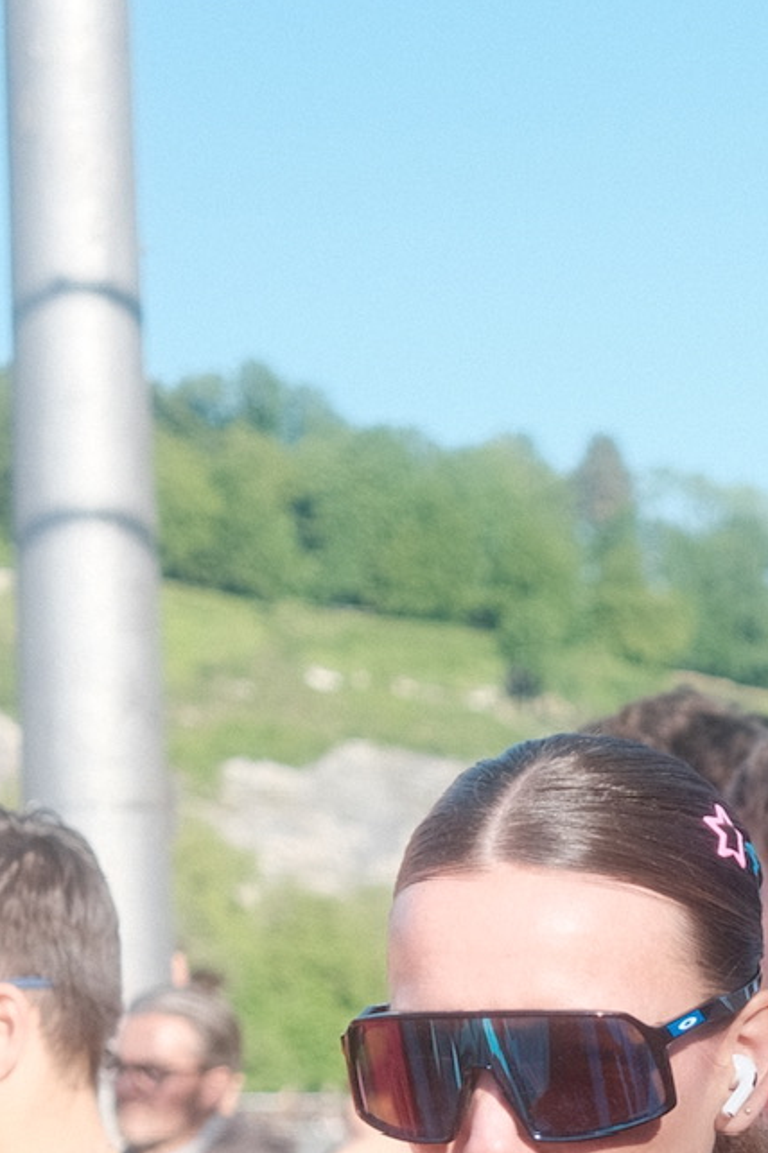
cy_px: 1341
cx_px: 1030
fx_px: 4709
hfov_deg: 9.2
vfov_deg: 13.6
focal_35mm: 147
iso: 320
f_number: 2.8
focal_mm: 27
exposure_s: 1/1300
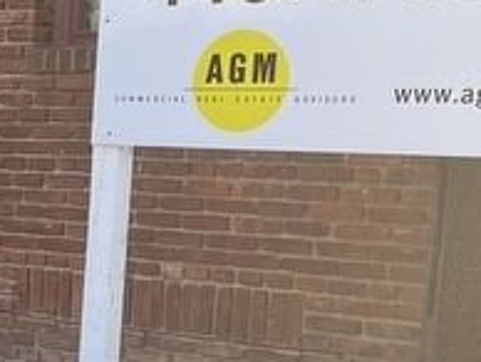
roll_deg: -2.0
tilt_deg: -7.2
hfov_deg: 15.8
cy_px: 377
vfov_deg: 13.6
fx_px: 1489
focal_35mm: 107
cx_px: -372
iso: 50
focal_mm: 5.1
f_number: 1.6
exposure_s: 1/425
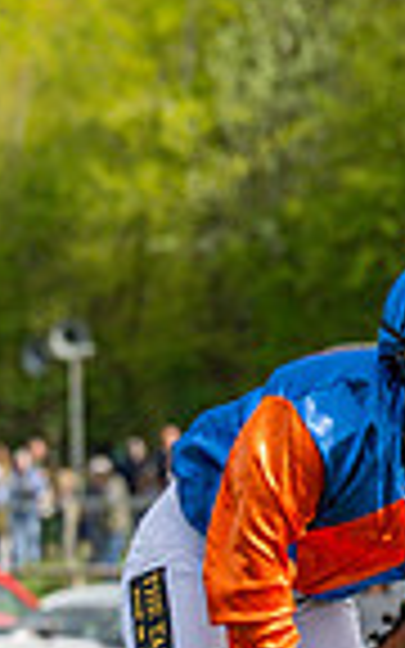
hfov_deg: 2.0
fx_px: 11709
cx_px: 221
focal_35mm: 663
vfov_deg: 3.2
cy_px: 1074
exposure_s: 1/2000
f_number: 4
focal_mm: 100
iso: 200
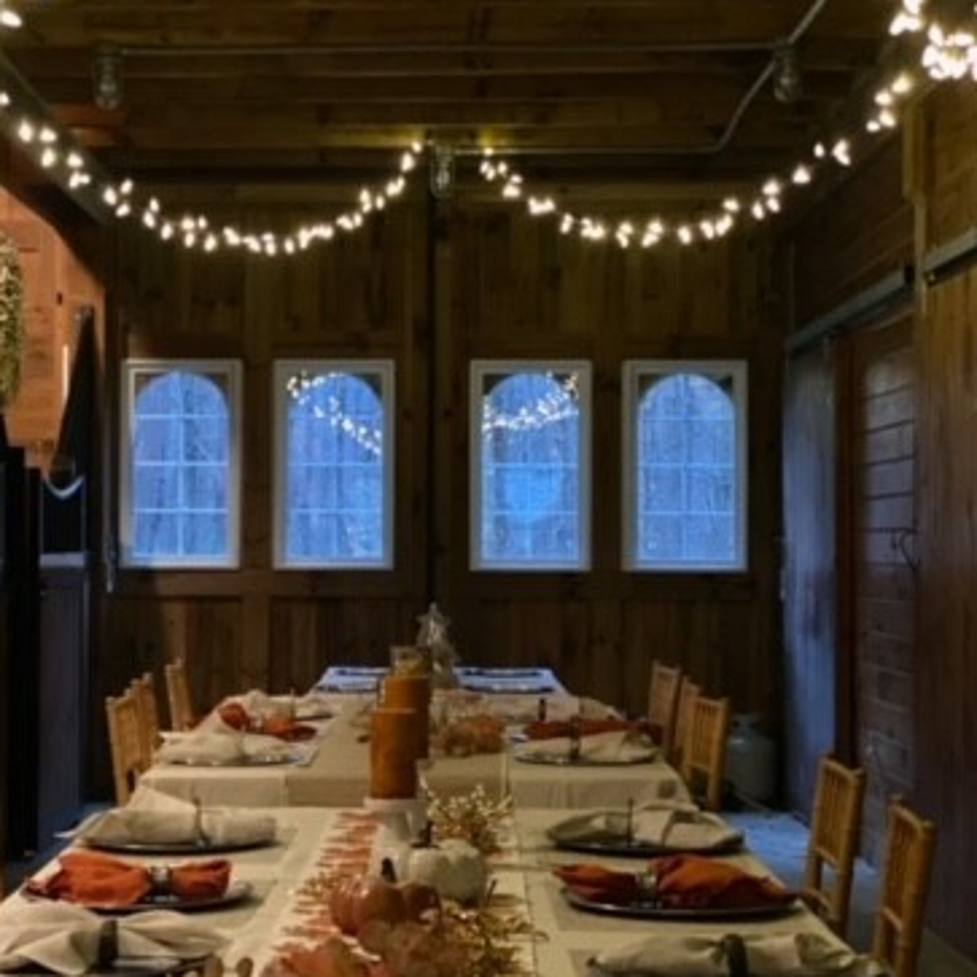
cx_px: 342
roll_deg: -0.9
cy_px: 506
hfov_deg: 21.3
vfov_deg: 21.4
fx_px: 2586
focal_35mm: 81
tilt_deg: +0.1
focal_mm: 6
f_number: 2
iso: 640
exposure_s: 1/15
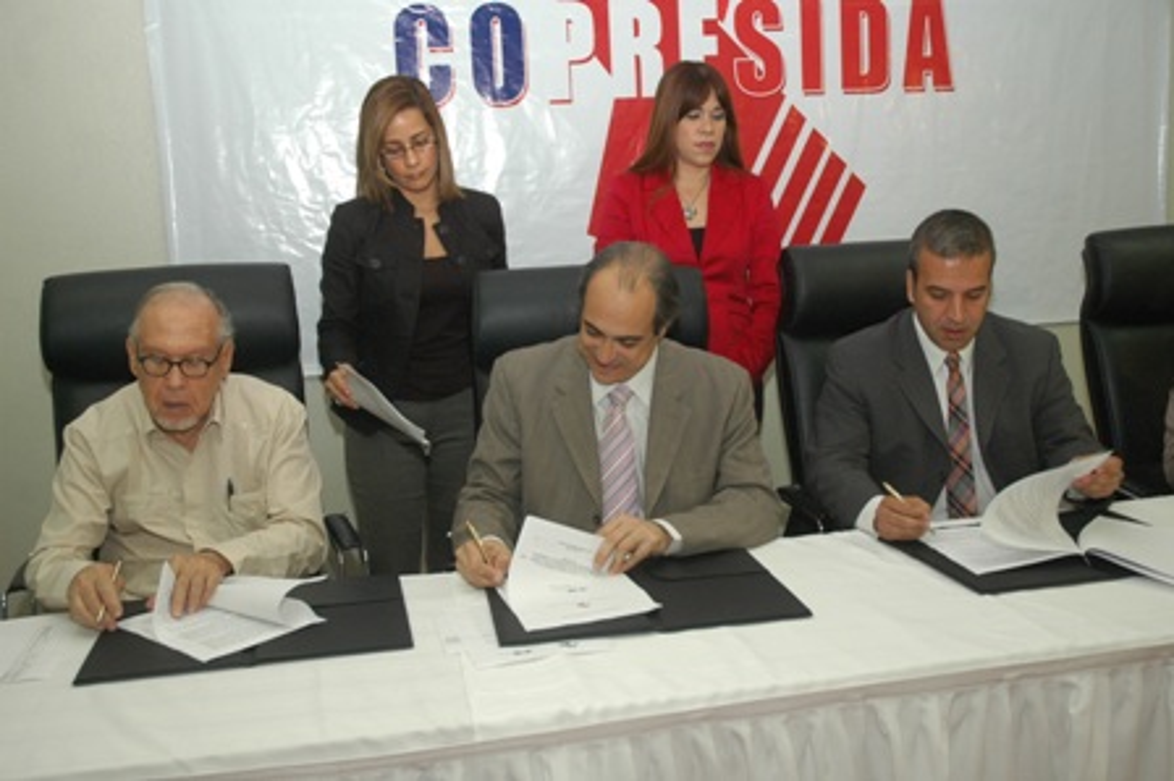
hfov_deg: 51.3
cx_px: 587
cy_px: 390
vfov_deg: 35.4
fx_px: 1222
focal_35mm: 38
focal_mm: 25
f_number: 3.8
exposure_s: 1/60
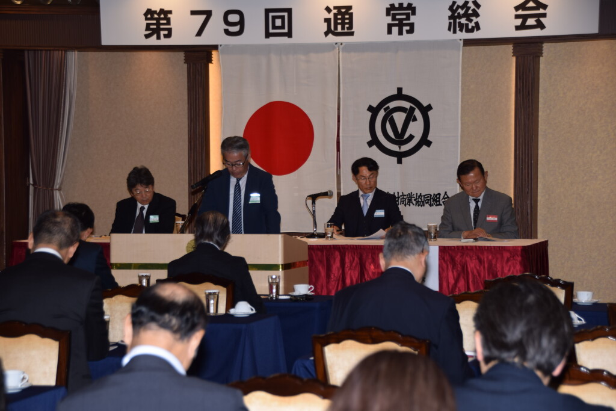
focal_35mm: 112
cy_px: 206
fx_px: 1925
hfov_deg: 18.2
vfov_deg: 12.2
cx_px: 308
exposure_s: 1/60
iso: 100
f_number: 5
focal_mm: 75
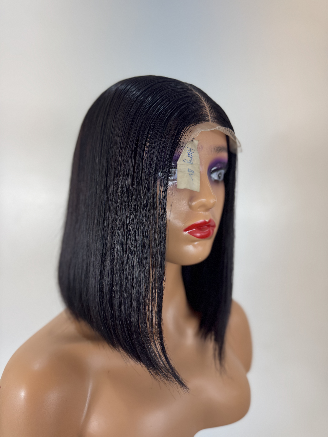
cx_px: 164
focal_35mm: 24
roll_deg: +0.1
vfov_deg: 71.6
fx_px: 303
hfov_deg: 56.8
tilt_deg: -2.8
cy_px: 218
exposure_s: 1/121
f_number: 1.78
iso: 125
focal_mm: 6.76
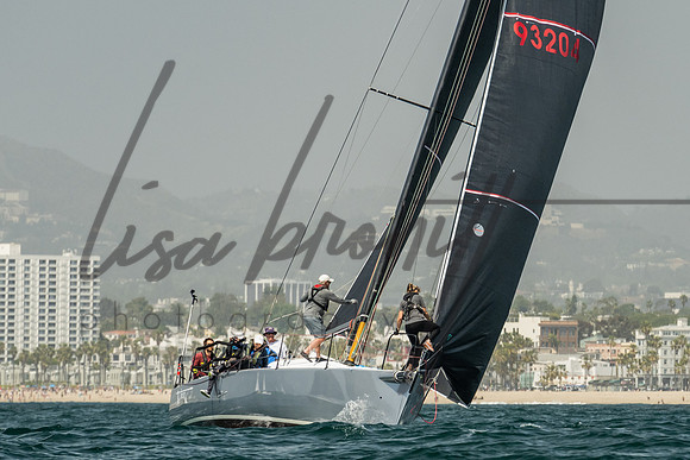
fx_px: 8133
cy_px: 271
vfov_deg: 3.2
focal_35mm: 424
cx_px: 406
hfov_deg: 4.9
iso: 320
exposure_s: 1/640
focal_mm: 200
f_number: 6.3
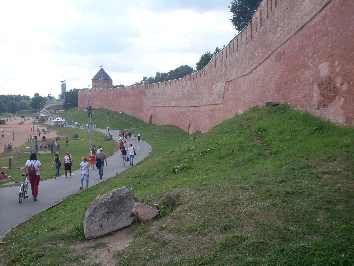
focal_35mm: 38
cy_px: 133
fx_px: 389
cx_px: 177
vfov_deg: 37.7
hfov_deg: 49.0
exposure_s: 1/125
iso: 80
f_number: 8.4
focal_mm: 6.3
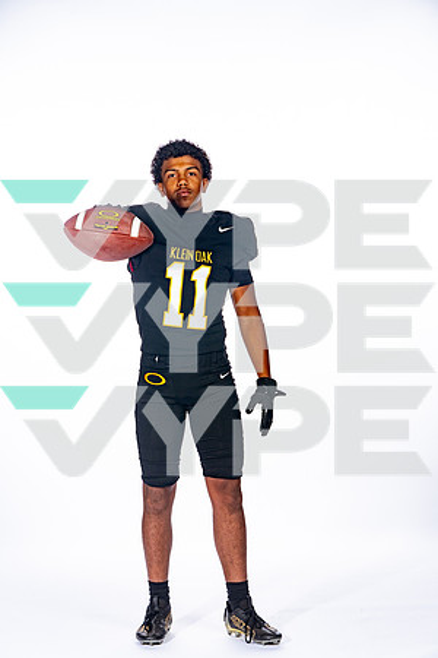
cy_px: 329
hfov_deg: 15.0
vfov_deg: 22.4
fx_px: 1661
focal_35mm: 91
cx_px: 219
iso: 250
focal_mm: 91
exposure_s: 1/250
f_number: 8
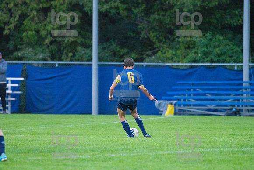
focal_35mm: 350
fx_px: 2470
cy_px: 85
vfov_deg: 3.9
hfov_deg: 5.9
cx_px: 127
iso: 6400
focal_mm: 350
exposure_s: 1/2000
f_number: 5.6
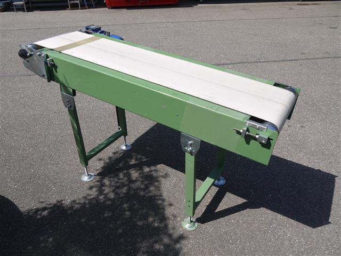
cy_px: 128
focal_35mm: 28
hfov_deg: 63.4
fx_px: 276
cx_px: 170
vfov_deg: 49.7
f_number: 7.1
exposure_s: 1/500
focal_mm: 14
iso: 100
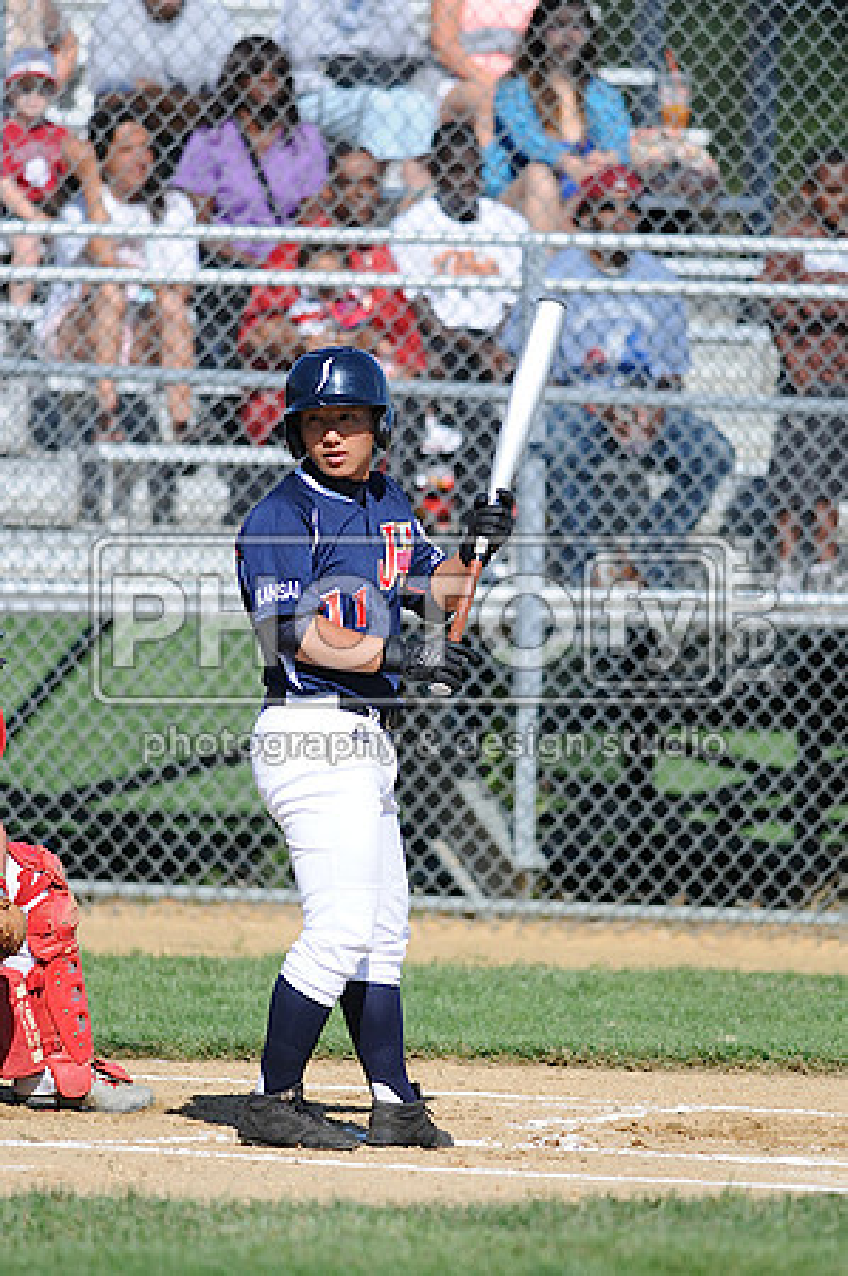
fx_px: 15936
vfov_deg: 4.6
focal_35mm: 450
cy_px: 638
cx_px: 424
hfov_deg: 3.0
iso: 200
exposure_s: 1/1600
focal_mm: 300
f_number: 4
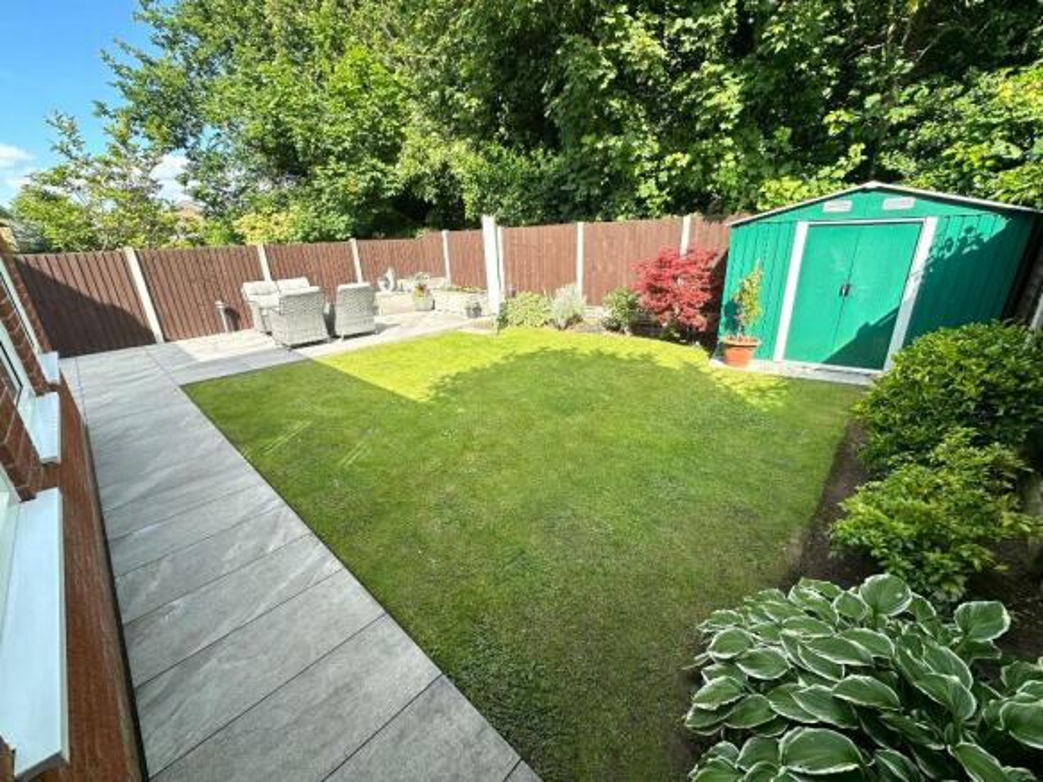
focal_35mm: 14
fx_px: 422
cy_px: 391
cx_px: 522
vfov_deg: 85.7
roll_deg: +1.9
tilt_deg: -19.5
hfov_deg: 102.1
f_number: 2.2
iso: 40
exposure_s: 1/479
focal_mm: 2.22
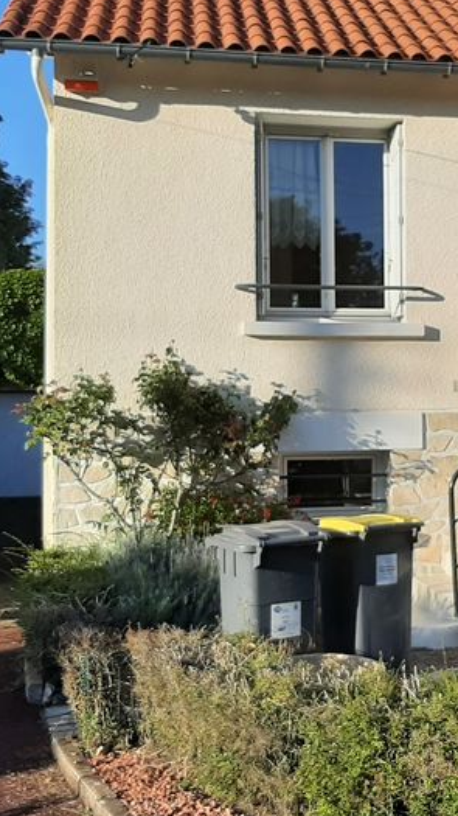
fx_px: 1167
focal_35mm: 54
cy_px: 384
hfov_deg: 21.3
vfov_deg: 38.5
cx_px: 477
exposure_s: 1/2532
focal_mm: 3.93
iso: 40
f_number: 1.7
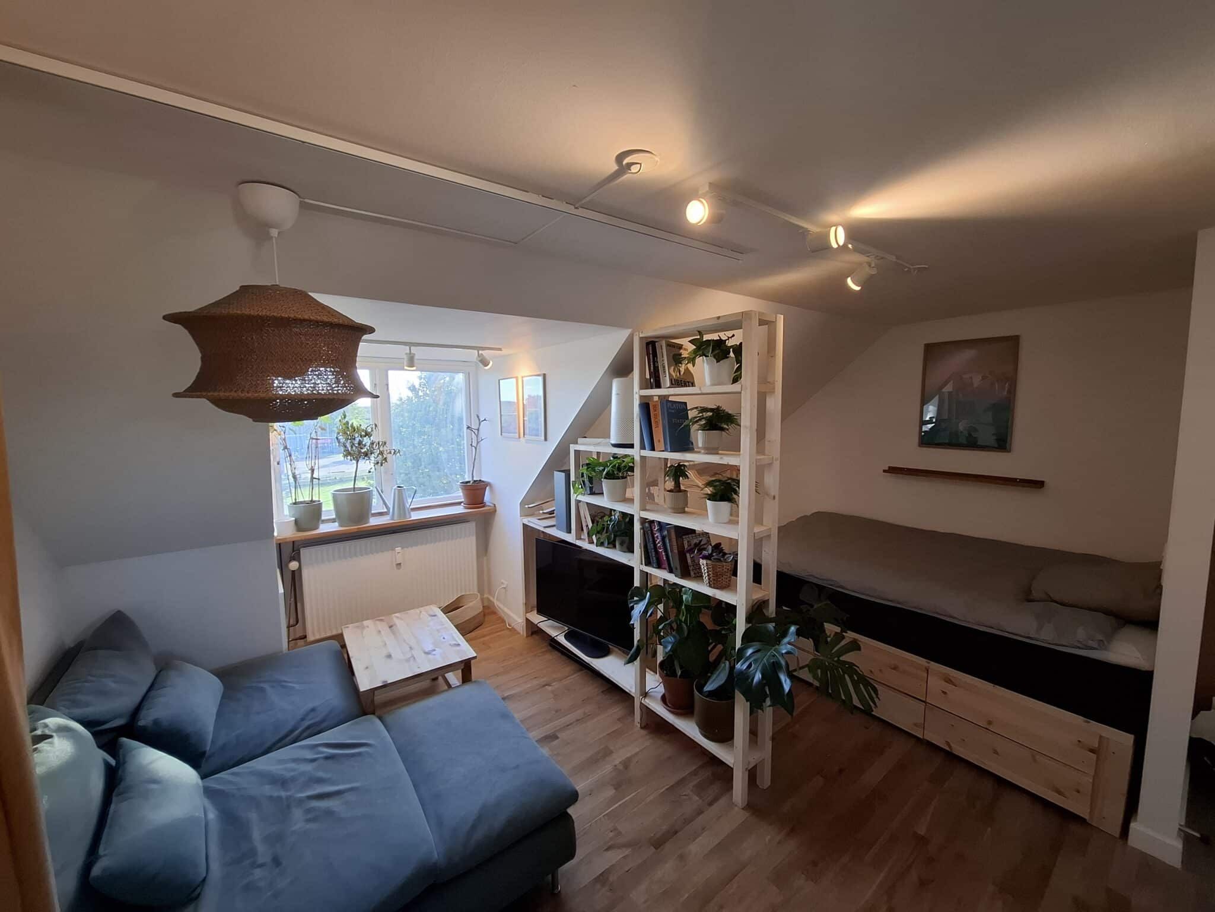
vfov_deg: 89.9
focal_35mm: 13
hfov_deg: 106.2
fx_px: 456
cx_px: 608
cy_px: 456
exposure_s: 1/50
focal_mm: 1.74
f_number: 2.2
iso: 64
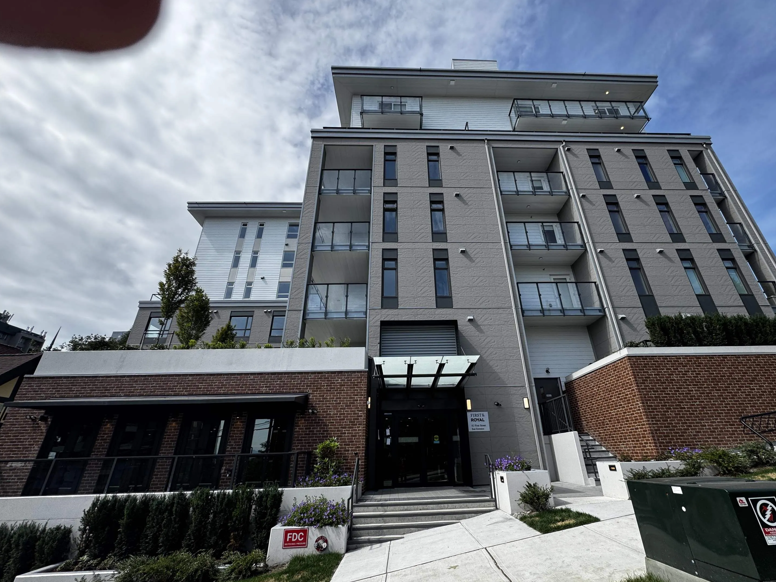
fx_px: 336
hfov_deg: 98.0
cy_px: 301
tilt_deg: +26.2
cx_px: 413
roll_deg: +1.8
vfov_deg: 81.7
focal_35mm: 15
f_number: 2.2
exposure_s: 1/1126
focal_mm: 2.22
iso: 50
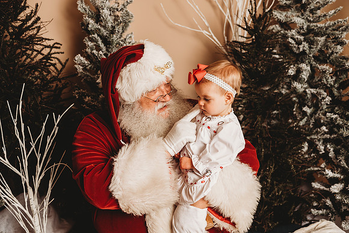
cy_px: 116
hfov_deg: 50.7
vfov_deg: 35.1
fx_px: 368
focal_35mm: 38
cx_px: 174
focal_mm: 38
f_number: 4
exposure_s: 1/160
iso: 100
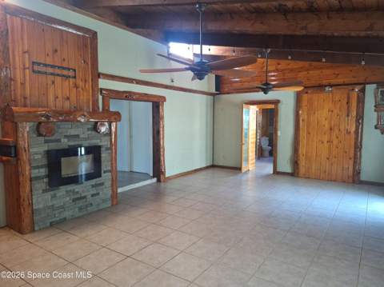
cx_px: 192
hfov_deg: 74.0
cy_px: 144
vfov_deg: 58.8
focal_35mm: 23
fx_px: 255
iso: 250
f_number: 1.8
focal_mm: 5.54
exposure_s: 1/24
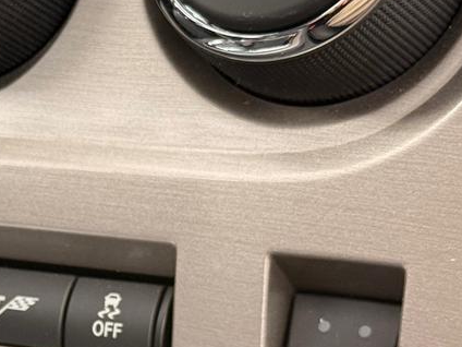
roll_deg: +0.5
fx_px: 1935
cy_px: 302
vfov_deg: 10.2
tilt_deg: -12.3
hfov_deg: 13.3
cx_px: -69
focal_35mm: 145
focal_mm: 6.76
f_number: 1.78
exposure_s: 1/77
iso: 100
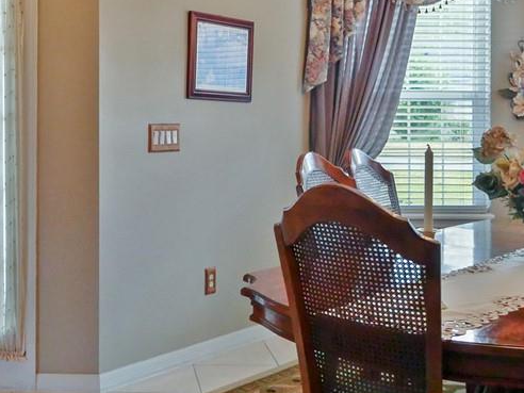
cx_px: 100
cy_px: 121
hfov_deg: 35.5
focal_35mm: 52
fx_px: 787
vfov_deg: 27.8
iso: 1600
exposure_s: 1/125
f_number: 4
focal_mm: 8
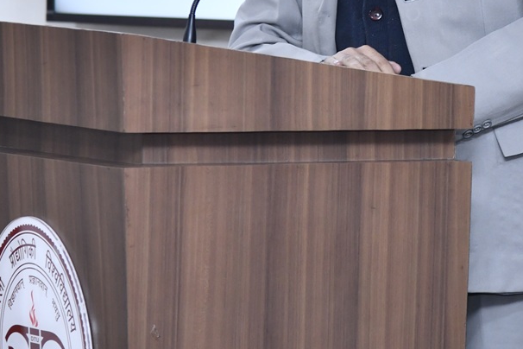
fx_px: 4750
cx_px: 359
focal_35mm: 327
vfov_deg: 4.2
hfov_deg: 6.3
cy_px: -116
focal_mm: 120
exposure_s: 1/125
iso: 1000
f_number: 4
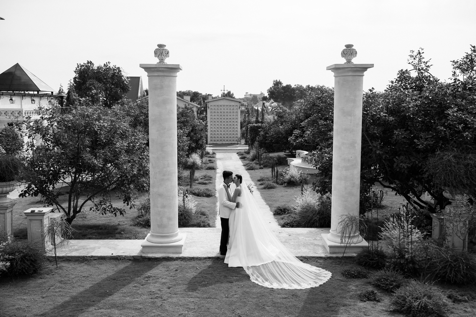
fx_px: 463
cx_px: 238
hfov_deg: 54.4
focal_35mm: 35
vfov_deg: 37.9
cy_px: 158
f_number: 5
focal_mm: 35
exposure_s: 1/1250
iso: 200
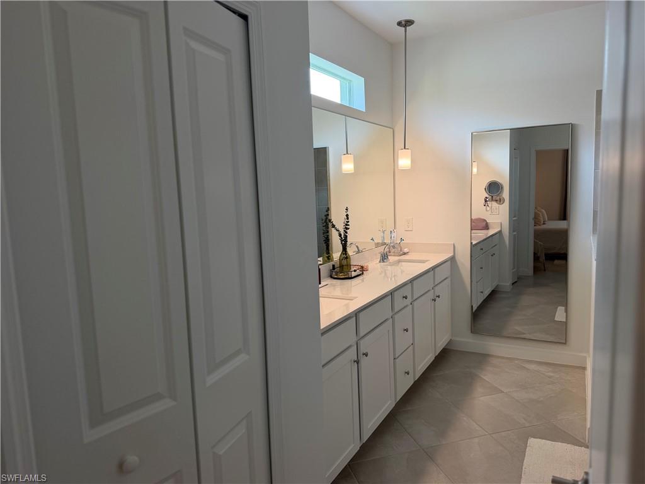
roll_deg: +2.2
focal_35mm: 24
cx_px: 322
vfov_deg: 56.8
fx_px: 447
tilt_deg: -6.6
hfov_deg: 71.6
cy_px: 242
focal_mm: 6.76
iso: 80
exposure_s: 1/120
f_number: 1.78
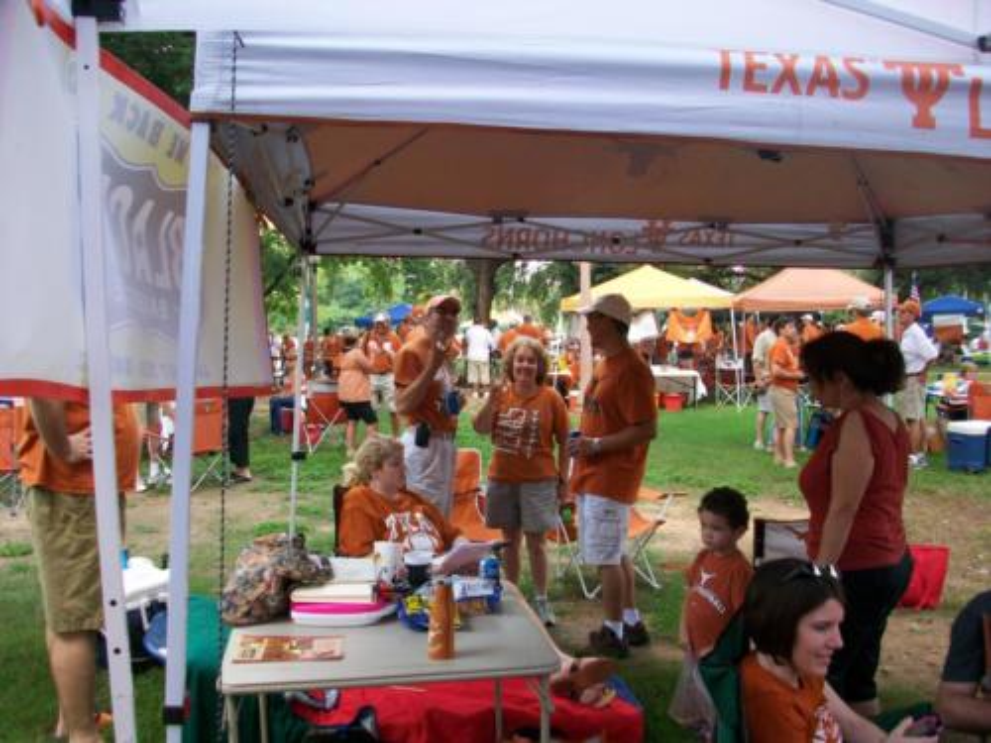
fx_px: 916
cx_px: 496
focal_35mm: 32
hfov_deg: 56.8
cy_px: 372
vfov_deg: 44.2
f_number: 2.8
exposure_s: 1/80
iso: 64
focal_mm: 5.7
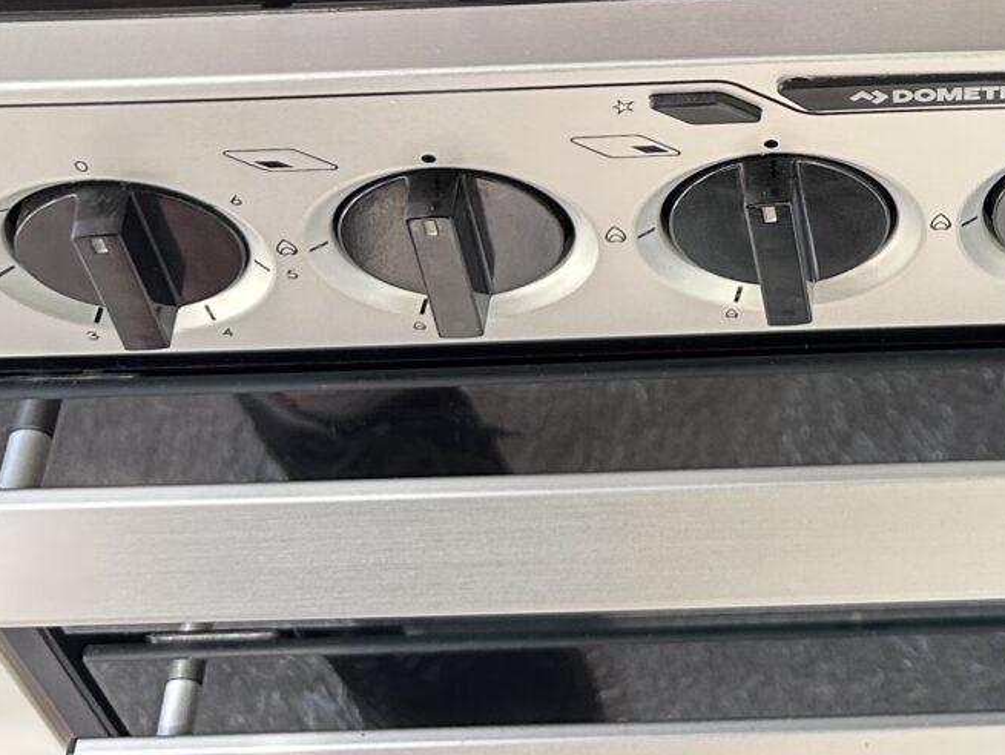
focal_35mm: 75
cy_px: -397
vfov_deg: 17.5
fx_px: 2179
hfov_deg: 25.2
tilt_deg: -46.1
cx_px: 904
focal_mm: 6.86
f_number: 1.78
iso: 160
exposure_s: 1/121
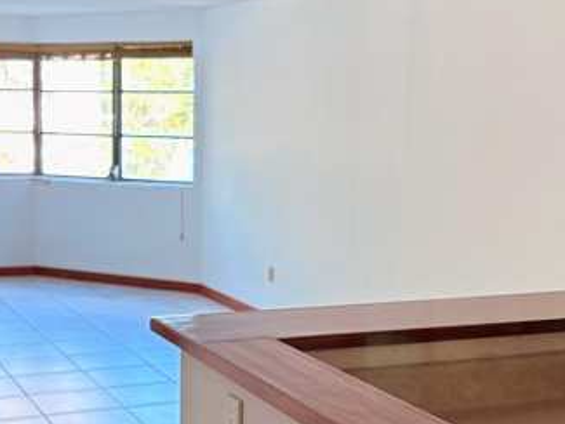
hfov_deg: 30.2
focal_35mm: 64
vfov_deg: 22.9
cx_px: 235
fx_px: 1045
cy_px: 226
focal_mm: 5.96
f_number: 1.6
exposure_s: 1/60
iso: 250
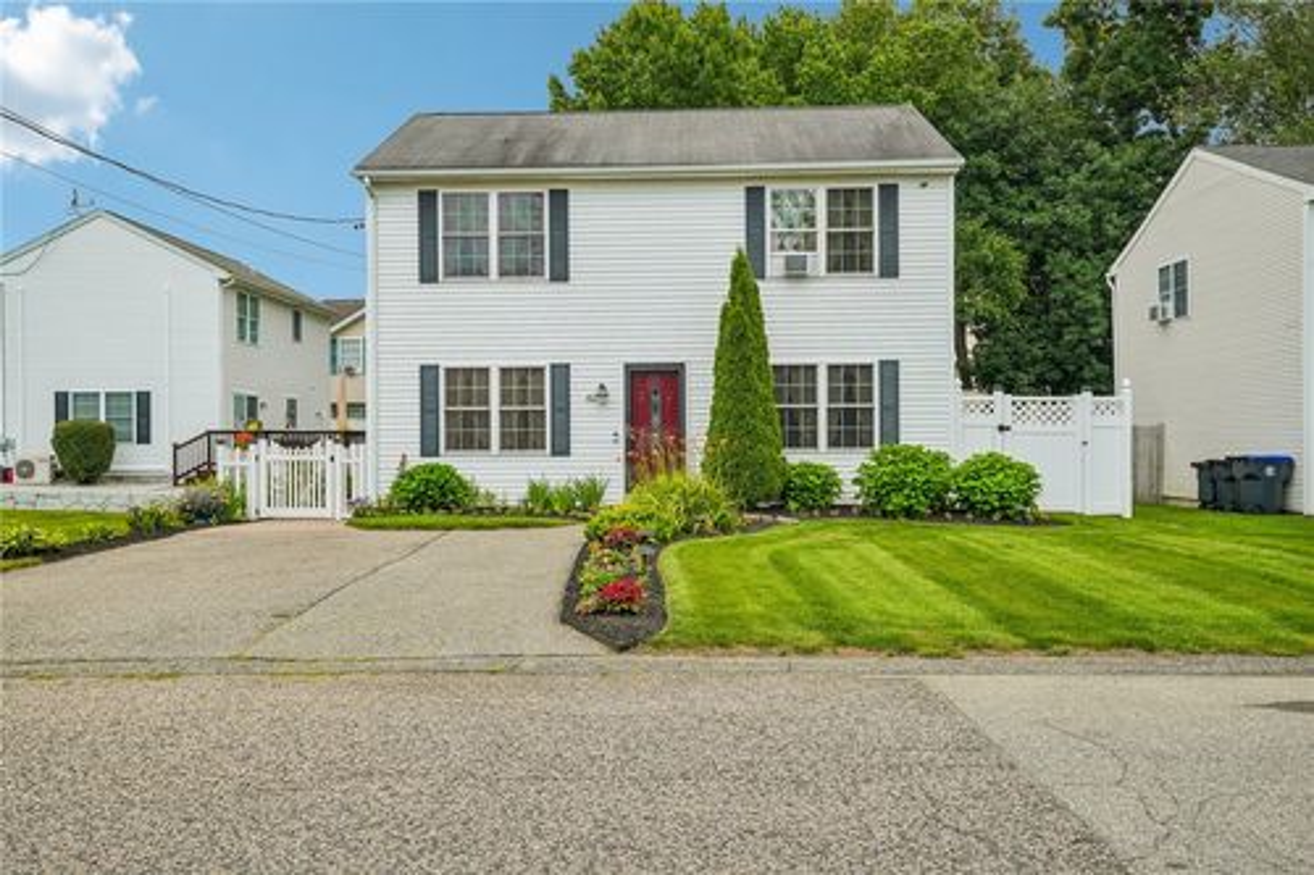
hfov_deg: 60.3
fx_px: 1131
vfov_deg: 42.3
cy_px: 438
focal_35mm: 31
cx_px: 657
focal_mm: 31
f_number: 8
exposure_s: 1/40
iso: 160
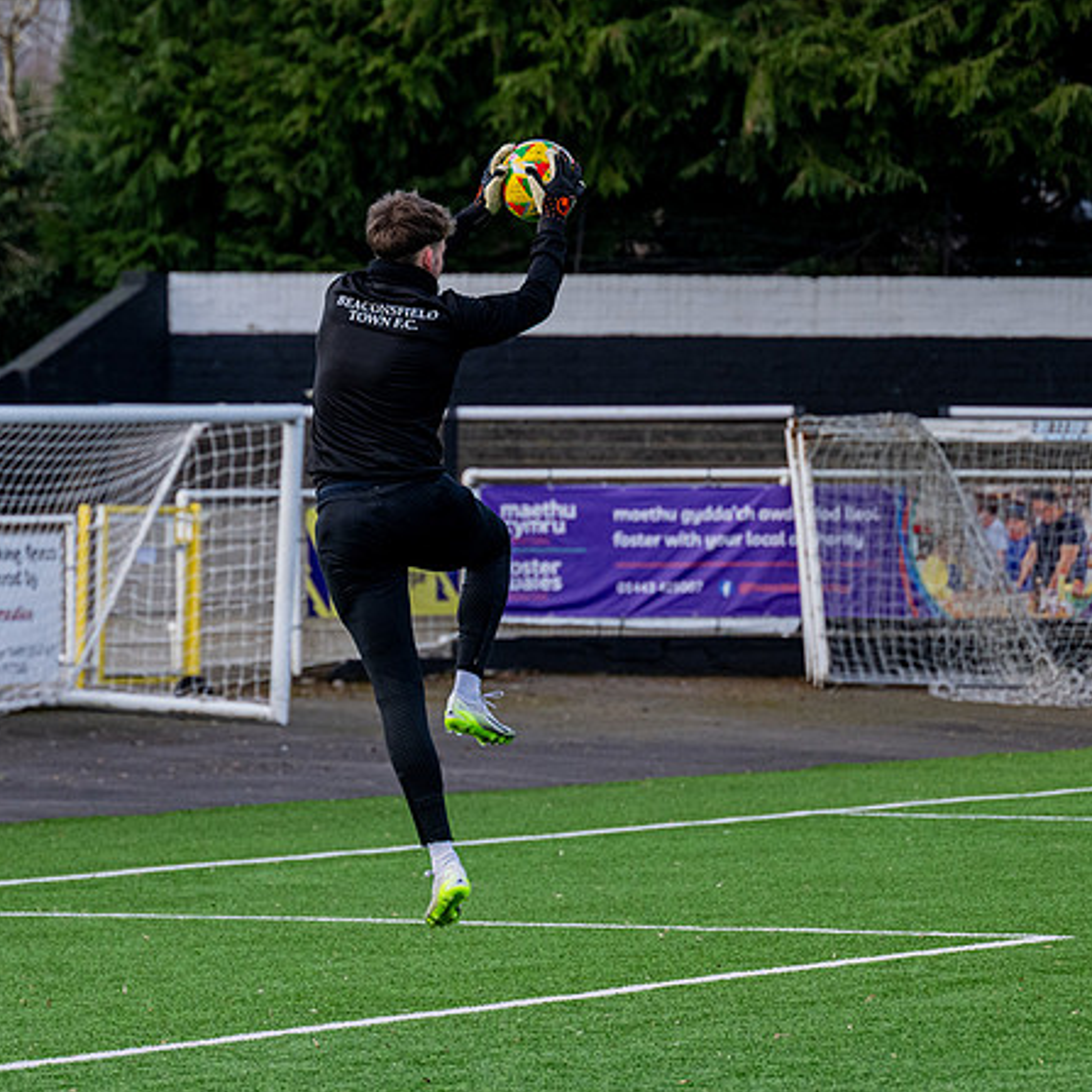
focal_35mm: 256
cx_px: 163
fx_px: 9137
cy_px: 395
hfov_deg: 6.8
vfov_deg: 6.8
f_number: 4
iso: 800
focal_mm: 145
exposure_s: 1/1600
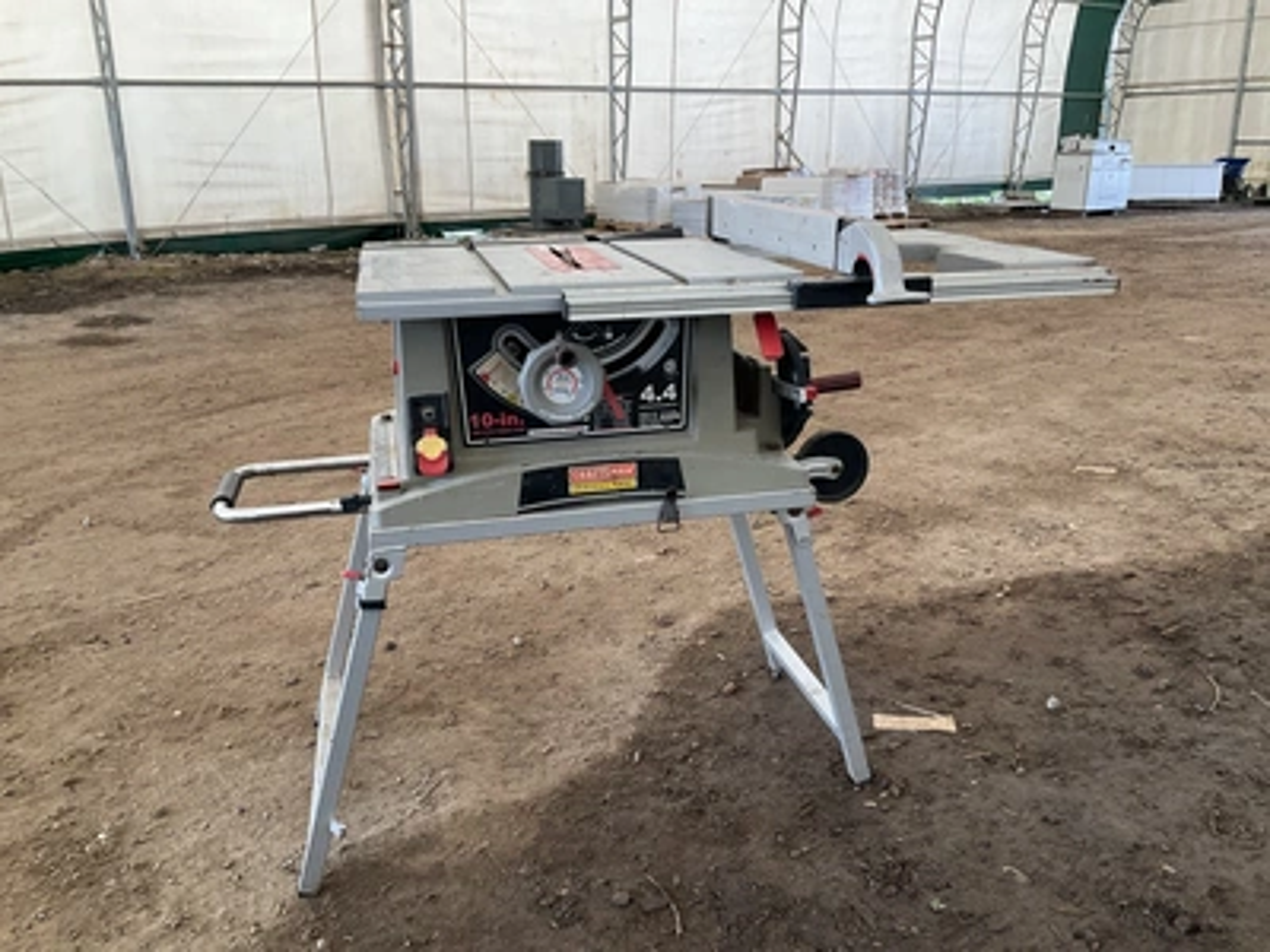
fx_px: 1064
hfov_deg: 61.7
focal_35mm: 29
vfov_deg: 48.2
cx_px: 635
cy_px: 476
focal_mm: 3
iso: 50
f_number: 1.8
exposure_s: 1/122
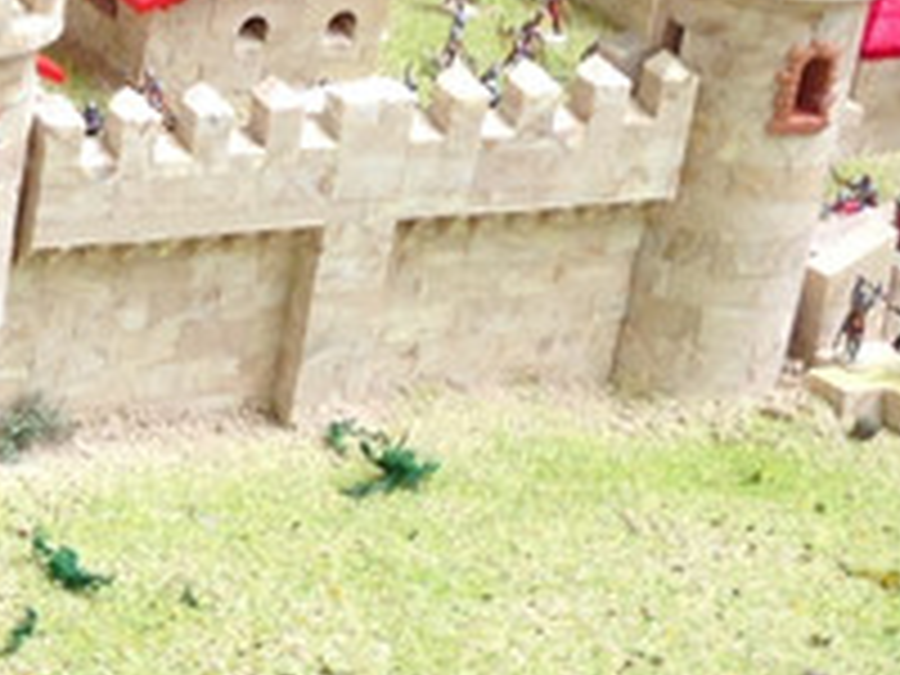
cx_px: -569
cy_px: 364
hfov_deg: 10.7
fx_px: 4576
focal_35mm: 176
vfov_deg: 8.4
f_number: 2.4
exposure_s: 1/30
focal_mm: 4.12
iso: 50
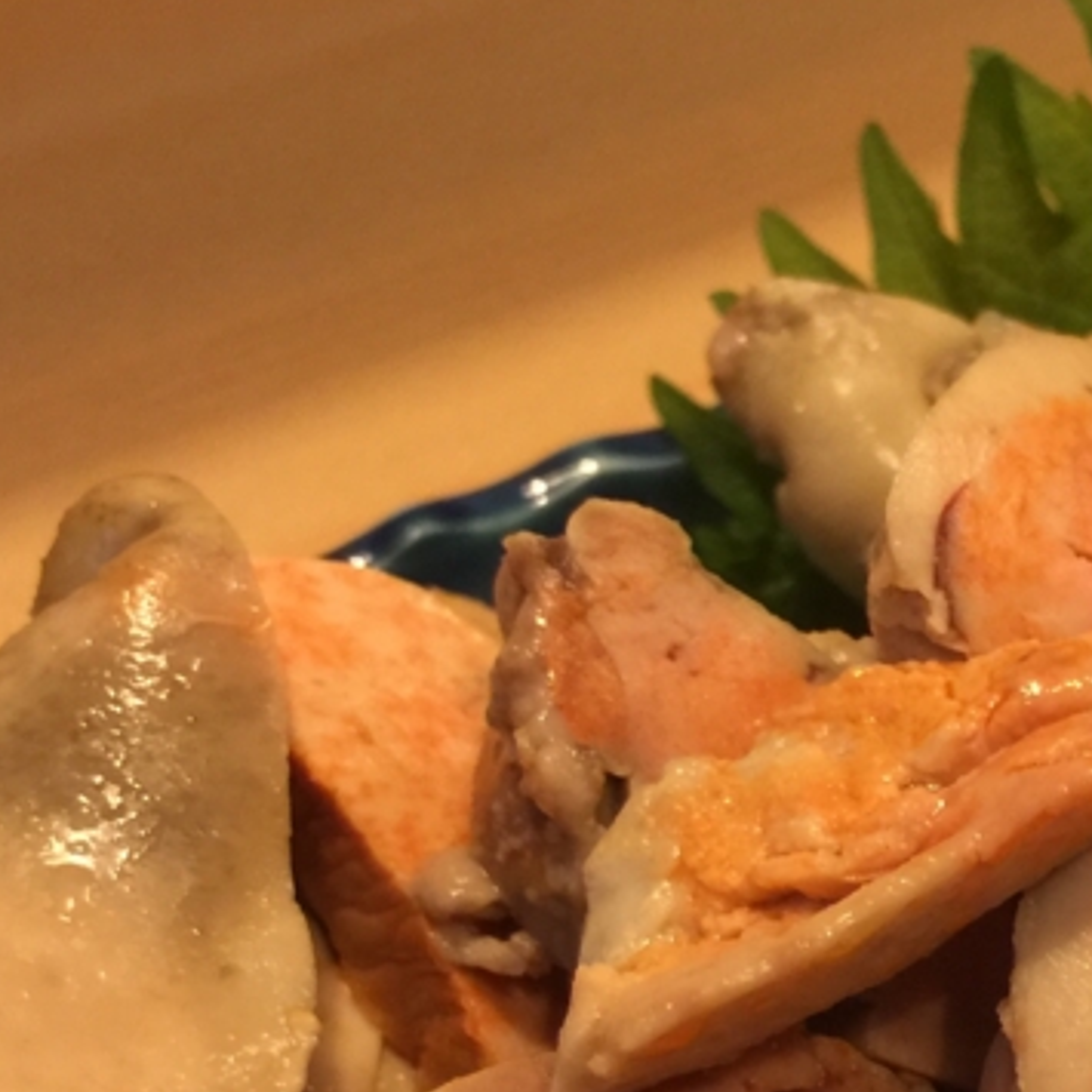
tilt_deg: -48.2
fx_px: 2641
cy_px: 1049
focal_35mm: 74
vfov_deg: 22.6
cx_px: 1046
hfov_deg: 22.6
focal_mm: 4.15
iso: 100
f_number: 2.2
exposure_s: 1/10
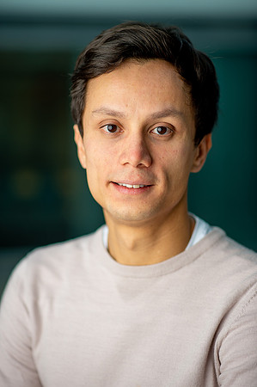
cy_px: 194
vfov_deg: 23.9
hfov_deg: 16.0
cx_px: 128
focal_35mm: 85
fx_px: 912
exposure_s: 1/80
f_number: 2
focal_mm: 85
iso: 50
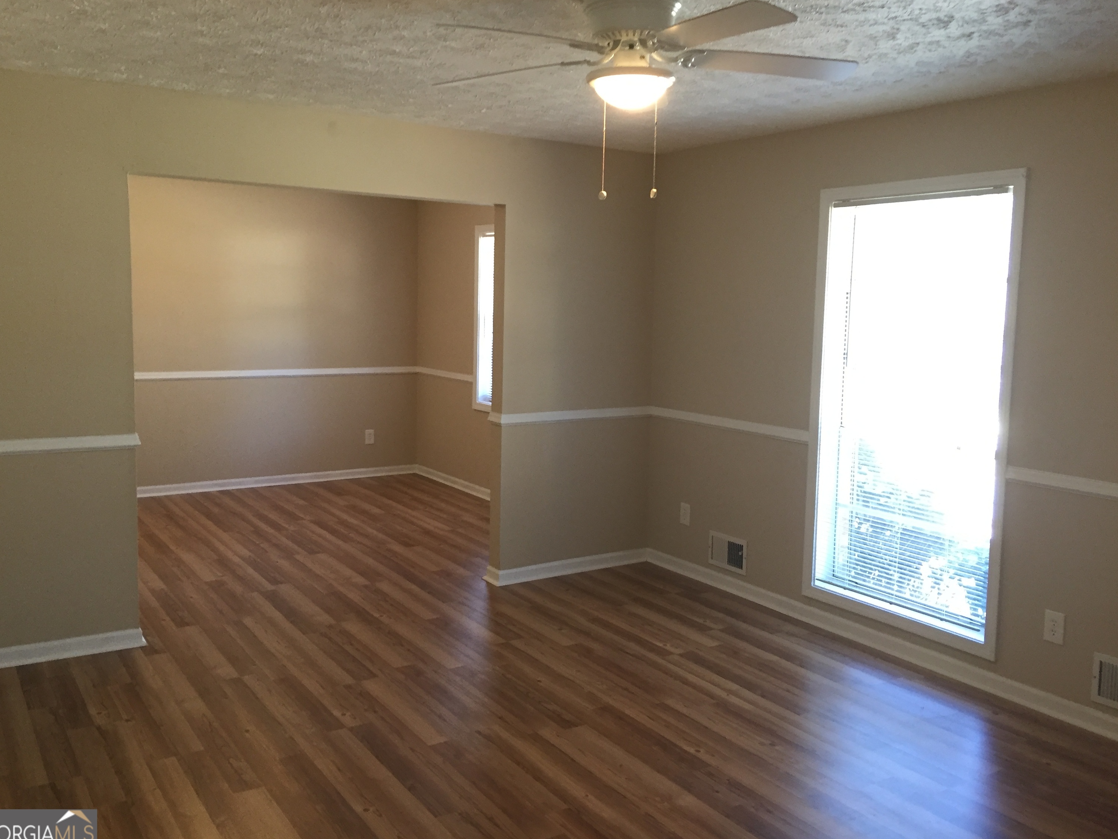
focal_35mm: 30
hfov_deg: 60.0
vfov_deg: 46.8
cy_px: 419
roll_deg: -1.8
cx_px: 545
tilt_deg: -6.5
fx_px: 969
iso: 125
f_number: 2.2
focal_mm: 4.15
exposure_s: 1/30
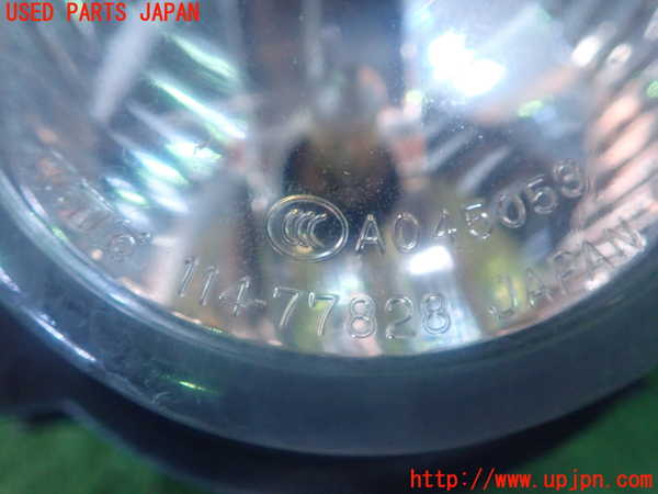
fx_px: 570
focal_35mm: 30
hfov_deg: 60.0
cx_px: 329
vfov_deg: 46.8
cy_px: 247
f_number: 2.3
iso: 1000
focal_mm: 5.5
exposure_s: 1/30
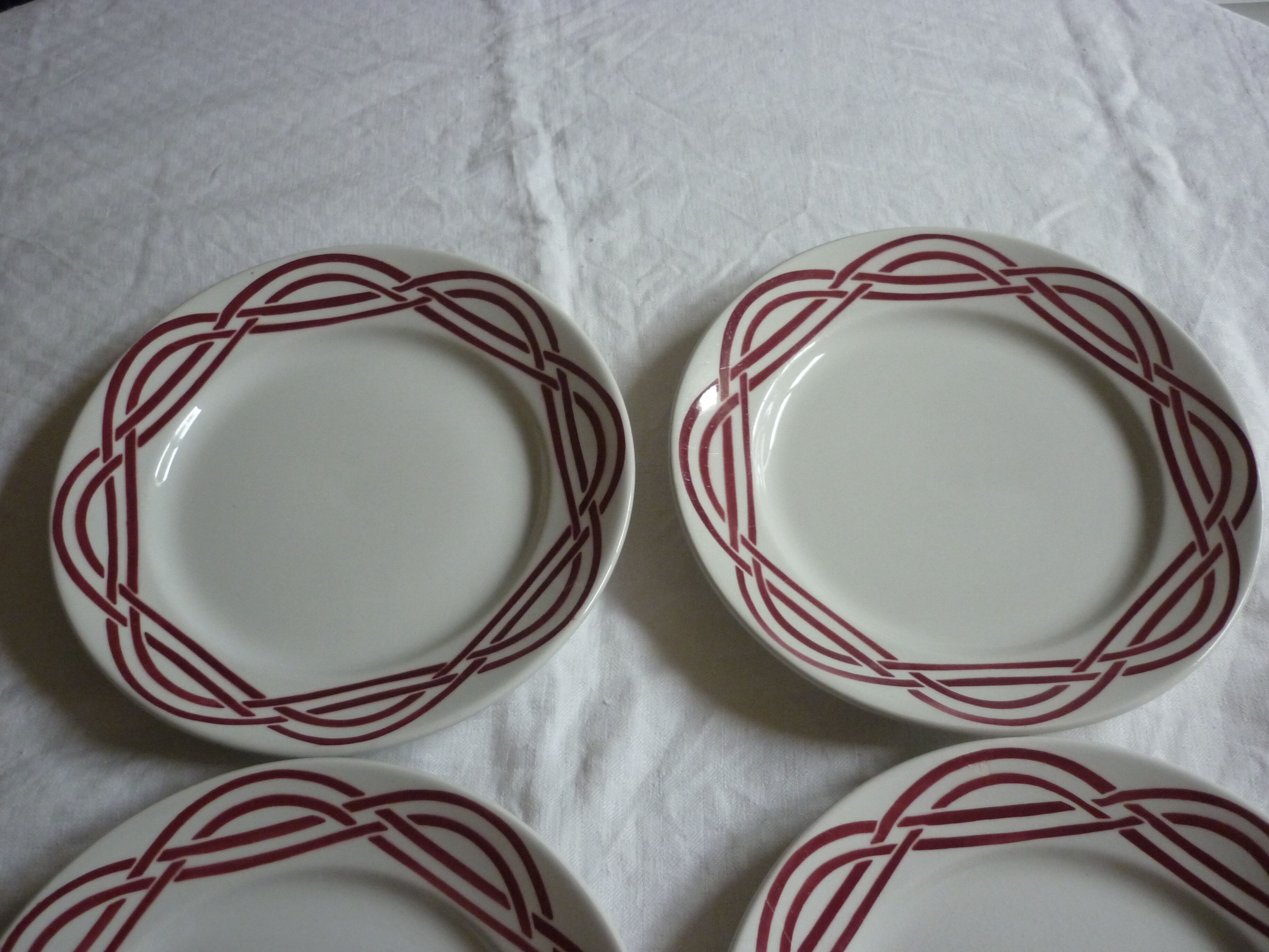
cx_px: 634
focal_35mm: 33
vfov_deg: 42.9
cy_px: 476
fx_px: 1210
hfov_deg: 55.4
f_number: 2.8
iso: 250
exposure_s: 1/30
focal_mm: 5.5
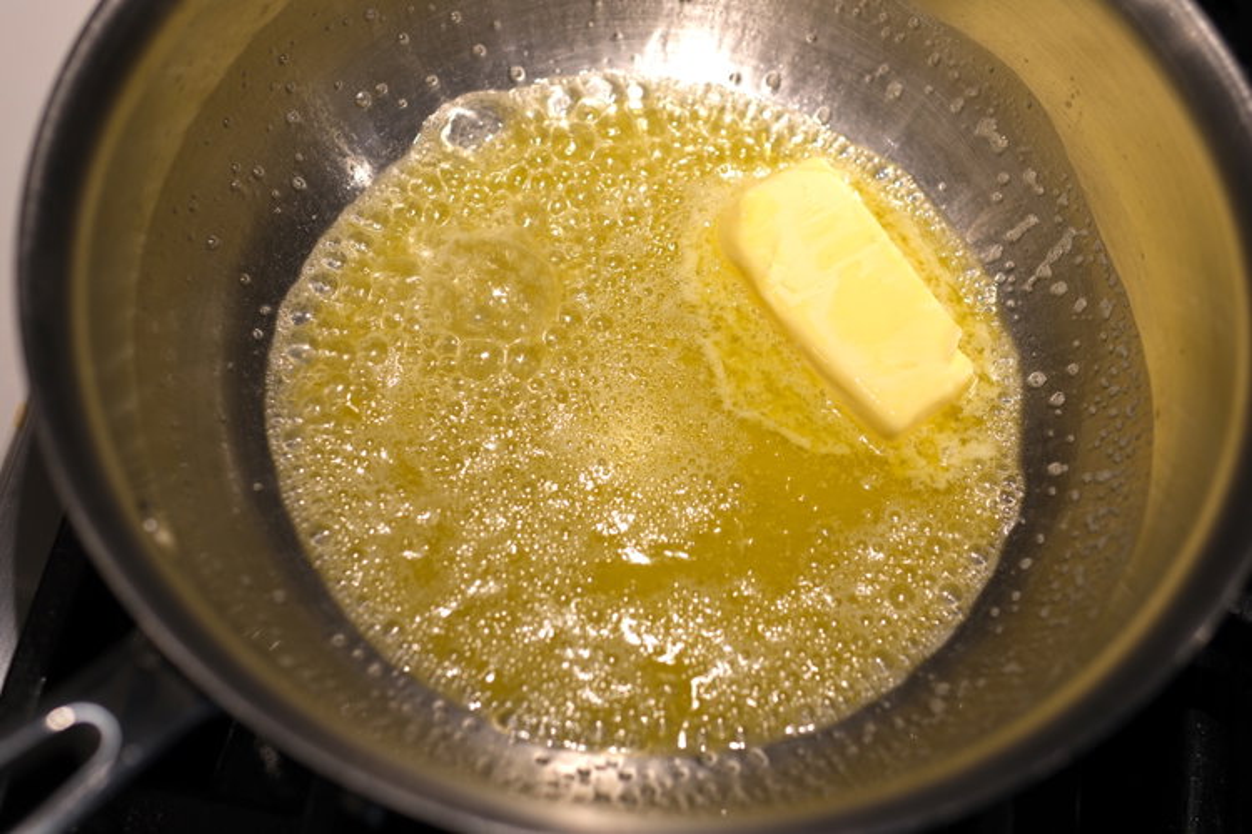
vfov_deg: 29.9
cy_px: 417
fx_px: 1565
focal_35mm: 45
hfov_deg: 43.6
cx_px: 626
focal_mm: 30
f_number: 2.8
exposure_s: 1/70
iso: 125
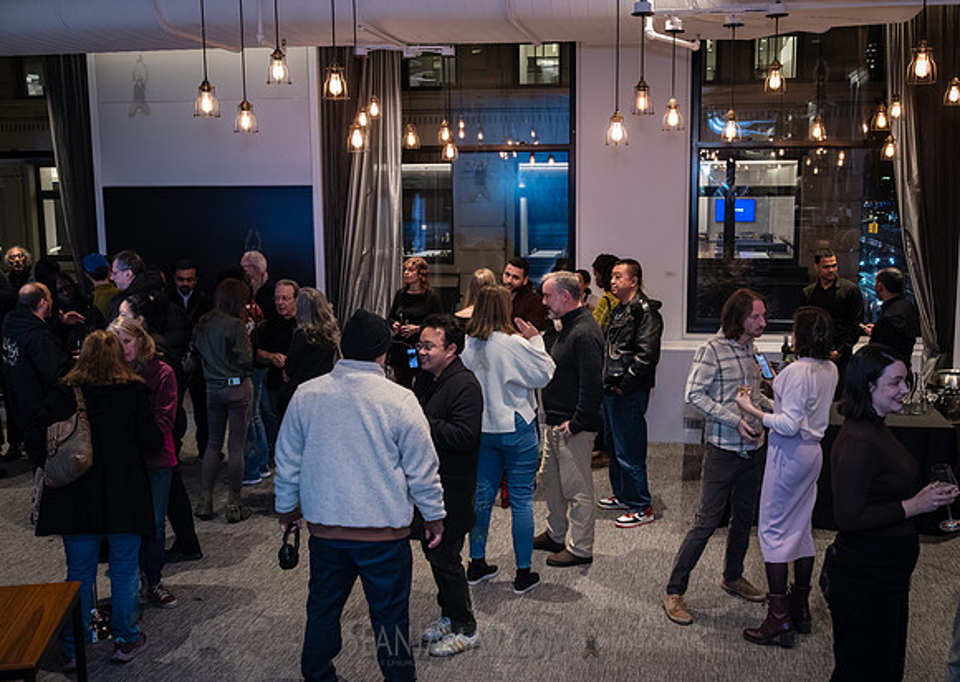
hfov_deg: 49.8
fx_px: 1033
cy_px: 341
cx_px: 523
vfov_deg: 36.5
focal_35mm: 38
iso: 6400
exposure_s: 1/200
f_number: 5
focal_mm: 35
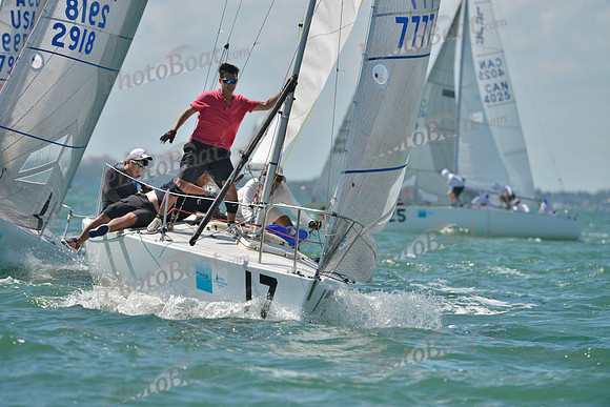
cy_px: 204
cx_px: 305
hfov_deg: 5.7
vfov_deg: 3.8
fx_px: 6101
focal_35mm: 360
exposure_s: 1/1250
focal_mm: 360
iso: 200
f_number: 6.3
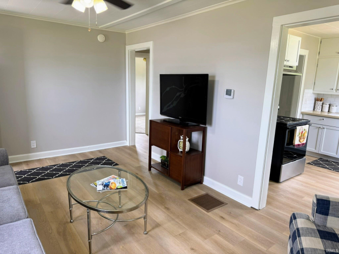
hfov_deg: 71.6
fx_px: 235
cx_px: 170
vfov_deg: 56.8
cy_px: 127
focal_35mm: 24
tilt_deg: -11.6
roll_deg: -3.1
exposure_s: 1/120
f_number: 1.78
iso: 80
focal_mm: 6.76
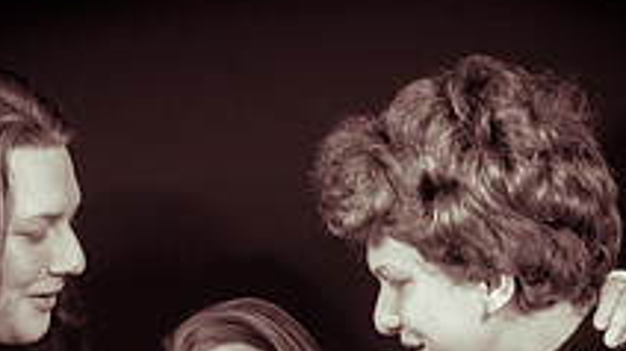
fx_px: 2737
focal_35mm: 165
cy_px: 364
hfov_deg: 13.0
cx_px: 219
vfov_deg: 7.3
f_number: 4
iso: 100
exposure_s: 1/80
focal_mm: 50
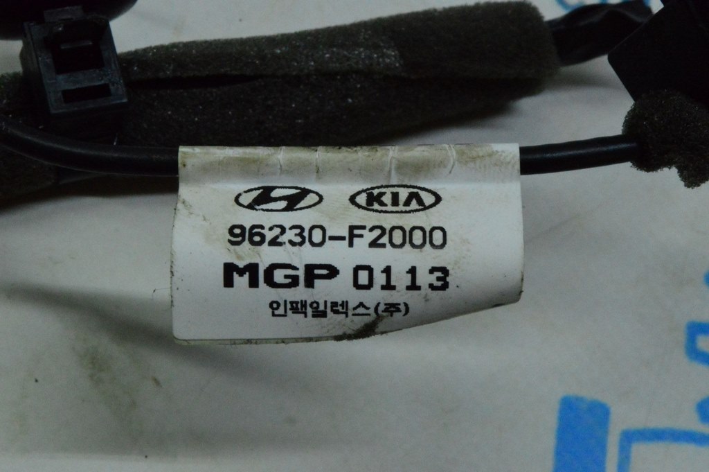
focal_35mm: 82
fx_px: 1623
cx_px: 354
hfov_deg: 24.6
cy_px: 236
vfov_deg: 16.5
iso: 6400
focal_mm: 55
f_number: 36
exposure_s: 1/50
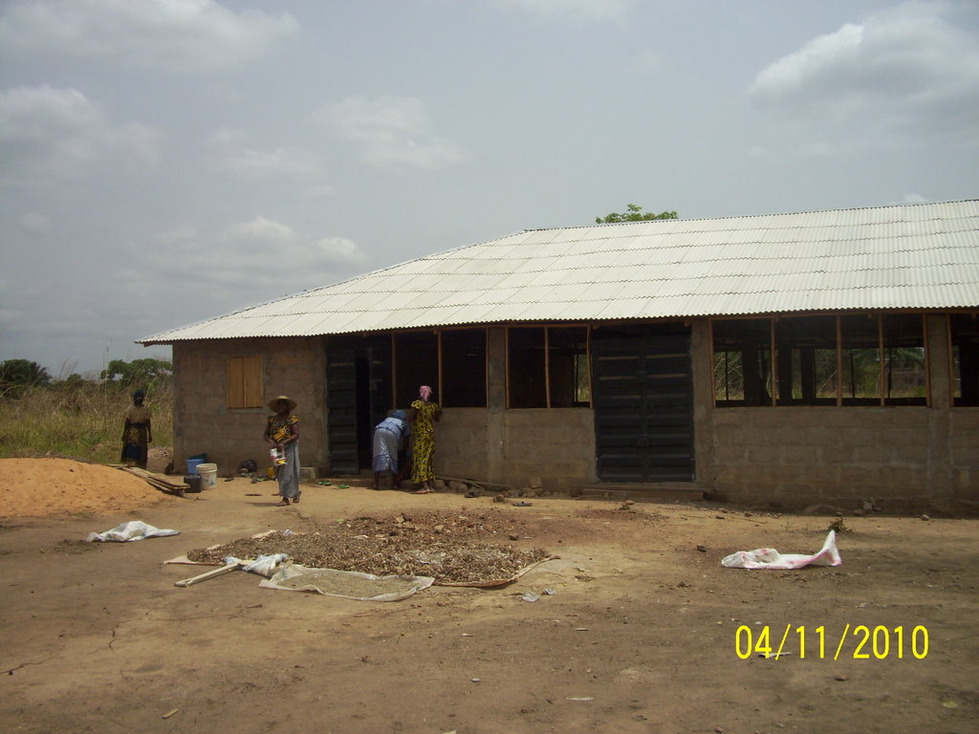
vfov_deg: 41.8
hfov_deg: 54.0
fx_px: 962
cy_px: 367
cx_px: 490
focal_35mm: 34
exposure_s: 1/640
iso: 80
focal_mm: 5.7
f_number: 5.6
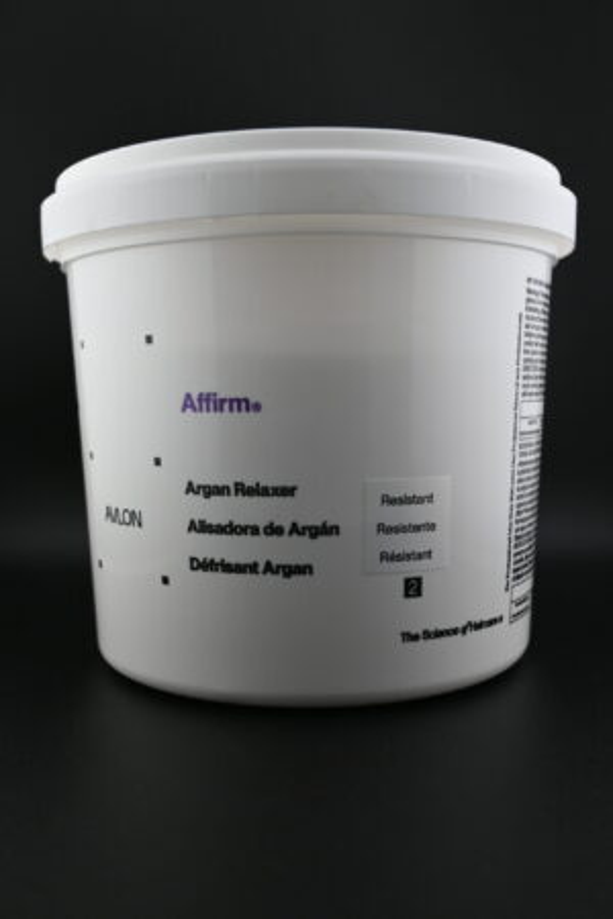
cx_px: 306
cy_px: 460
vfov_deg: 55.1
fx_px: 881
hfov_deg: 38.4
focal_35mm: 34
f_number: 4.2
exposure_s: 1/250
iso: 280
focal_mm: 23
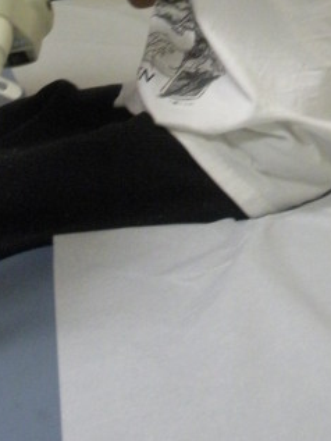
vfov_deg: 19.3
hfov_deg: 15.2
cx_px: 259
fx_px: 1236
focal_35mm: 97
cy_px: -54
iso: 400
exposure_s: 1/34
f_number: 3.5
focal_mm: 6.3
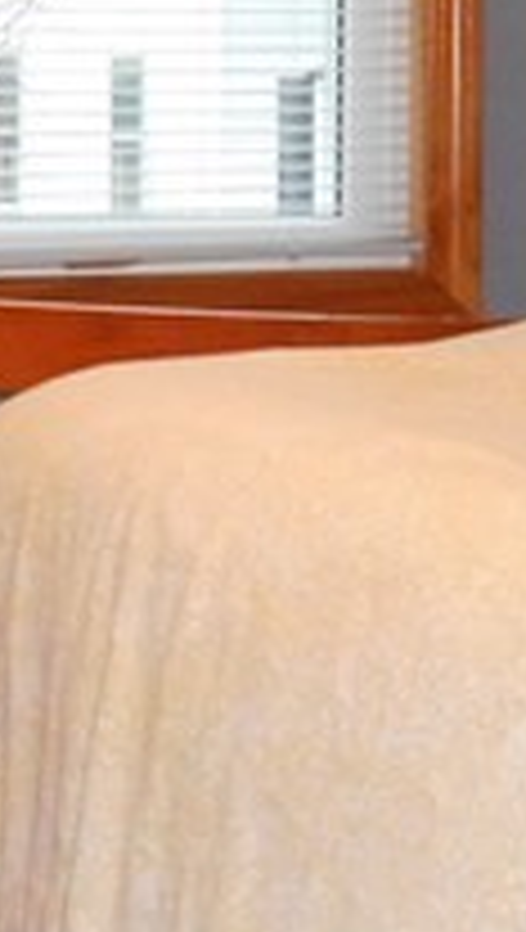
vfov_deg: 15.1
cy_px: 81
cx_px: 472
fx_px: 3459
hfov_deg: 8.7
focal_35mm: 140
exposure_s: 1/25
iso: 320
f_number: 3.4
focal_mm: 4.7
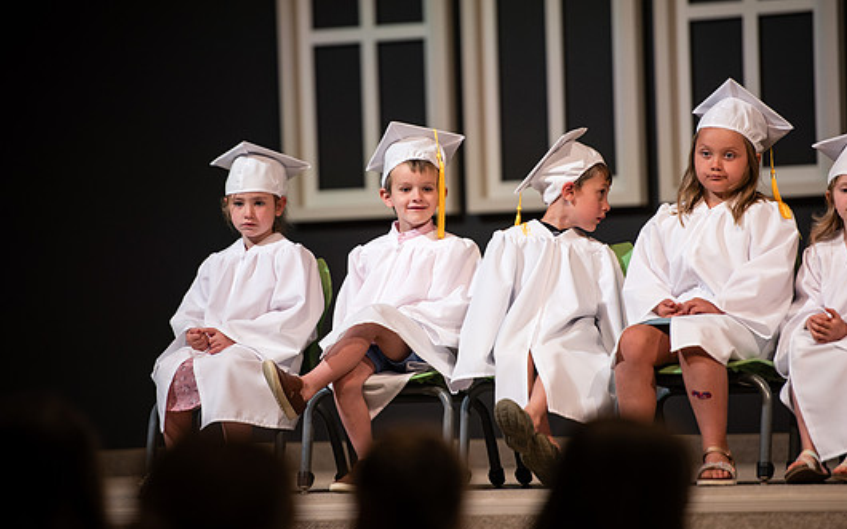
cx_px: 412
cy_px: 233
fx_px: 5147
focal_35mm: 223
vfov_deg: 5.9
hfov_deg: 9.4
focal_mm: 200
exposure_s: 1/250
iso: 800
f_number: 2.8
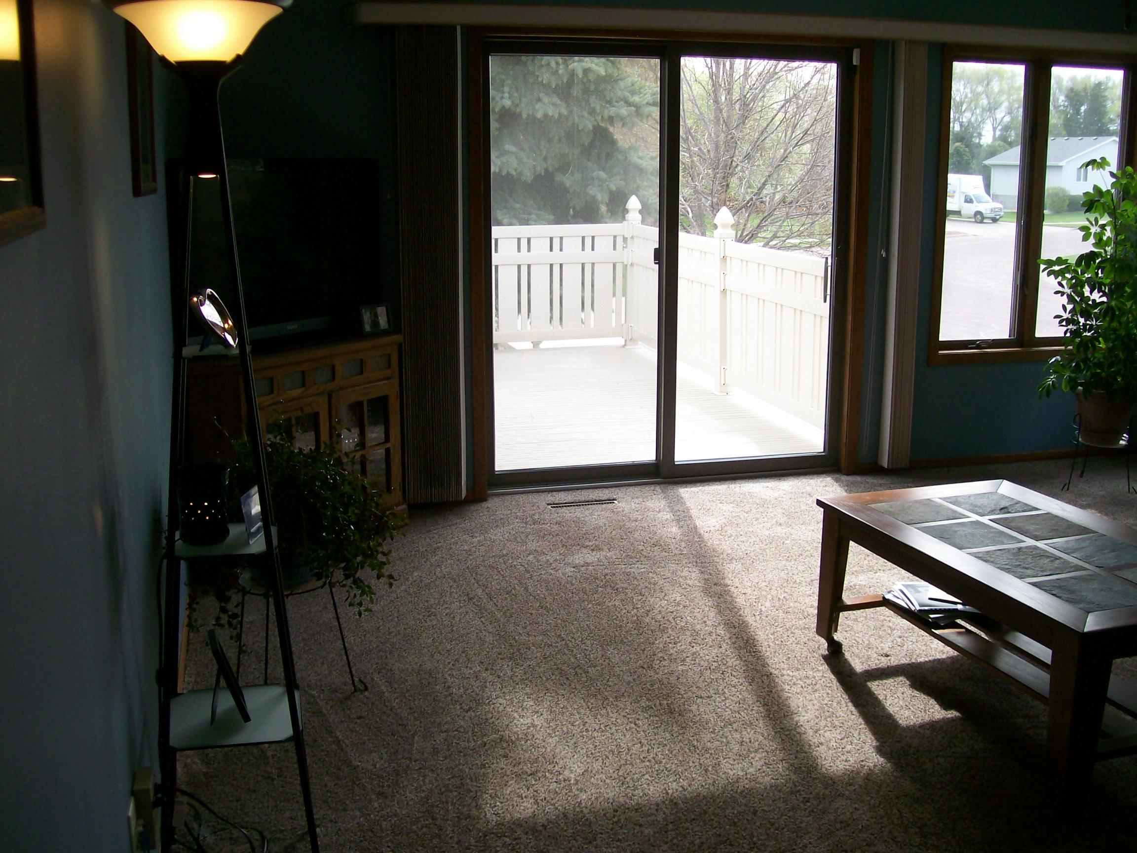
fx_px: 1182
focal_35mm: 36
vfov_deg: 39.7
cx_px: 568
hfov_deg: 51.4
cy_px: 426
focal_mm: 6
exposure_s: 1/134
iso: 80
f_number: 2.7
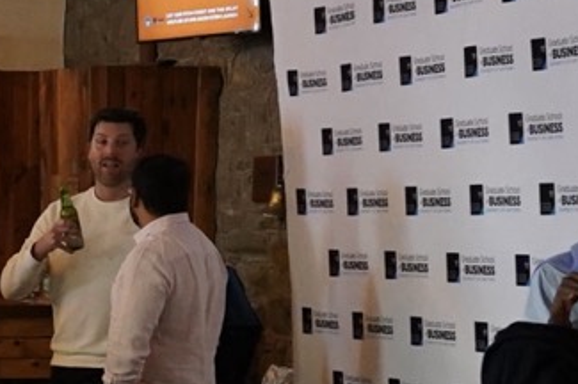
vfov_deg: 9.6
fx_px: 2278
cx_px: -820
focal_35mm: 142
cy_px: 258
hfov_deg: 11.7
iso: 4000
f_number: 2.8
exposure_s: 1/160
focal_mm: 24
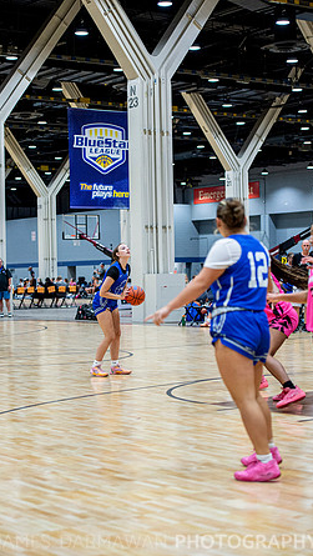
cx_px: 144
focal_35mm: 74
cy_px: 279
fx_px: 1090
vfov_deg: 28.6
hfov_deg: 16.3
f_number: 2.8
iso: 2000
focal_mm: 70
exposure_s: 1/500
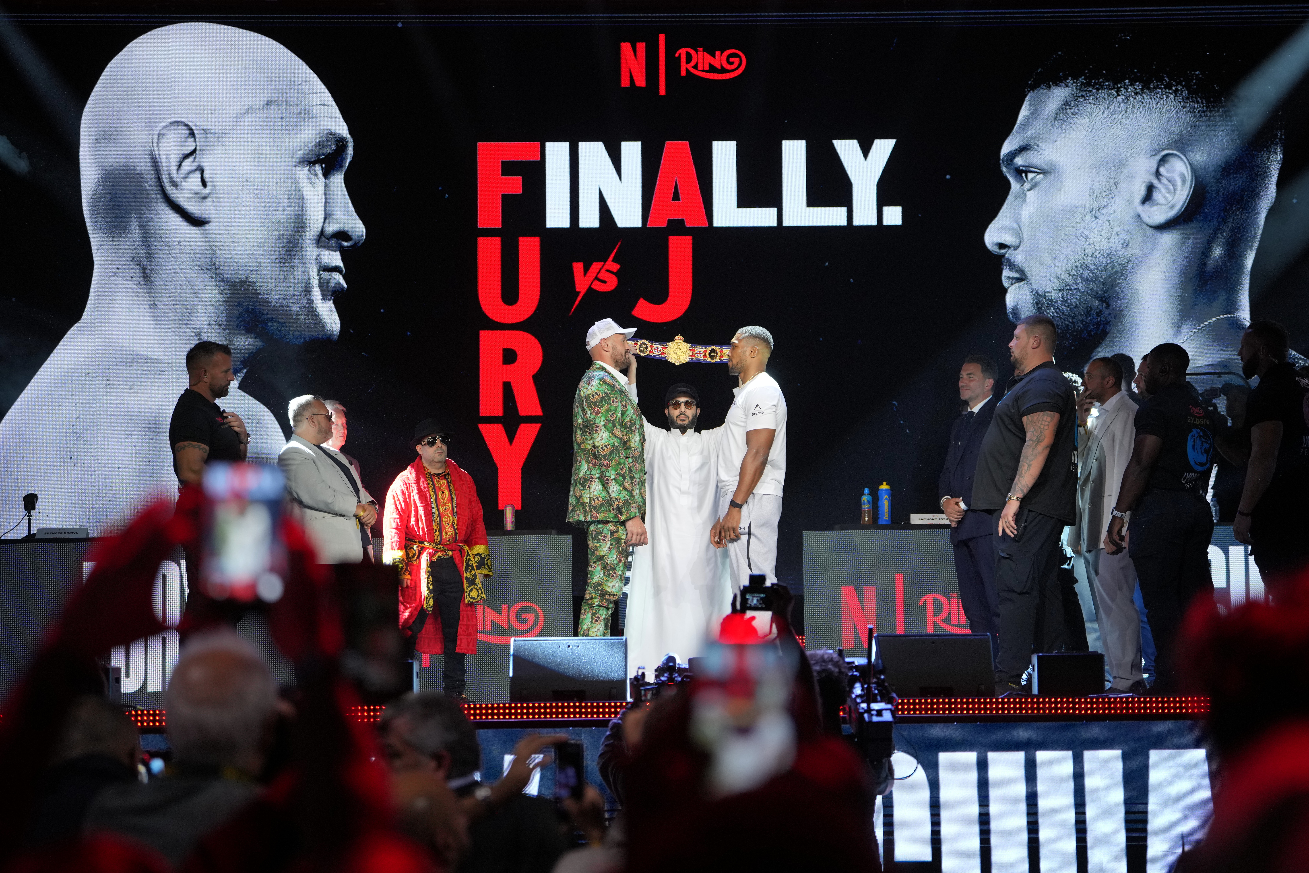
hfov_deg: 24.2
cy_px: 436
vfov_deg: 16.3
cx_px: 654
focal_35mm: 84
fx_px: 3054
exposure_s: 1/640
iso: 1600
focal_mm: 84
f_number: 2.8
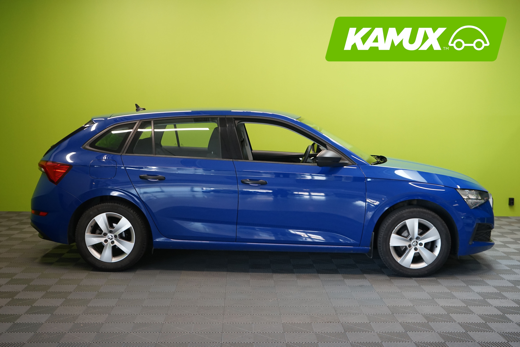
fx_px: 664
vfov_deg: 29.2
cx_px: 260
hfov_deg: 42.7
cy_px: 174
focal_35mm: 46
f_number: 6.3
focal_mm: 46
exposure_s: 1/30
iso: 1250
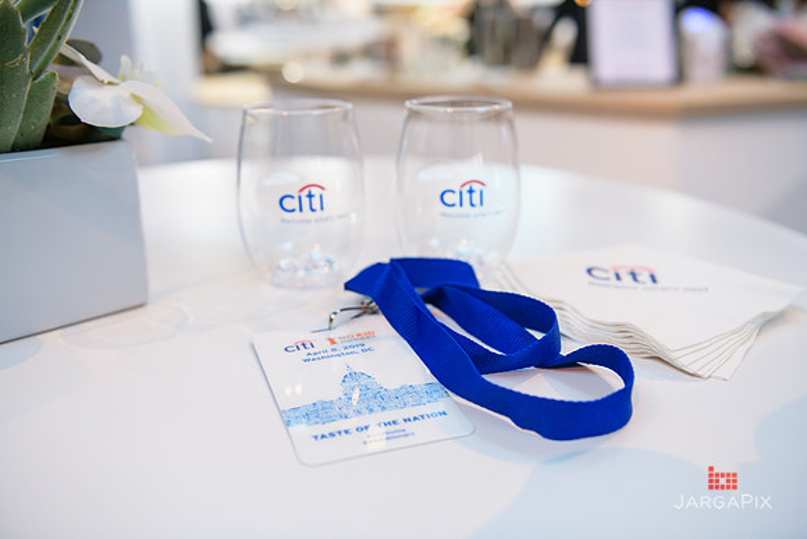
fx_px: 785
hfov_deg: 54.4
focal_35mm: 35
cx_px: 404
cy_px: 270
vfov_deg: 37.9
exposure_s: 1/125
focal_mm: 35
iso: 1250
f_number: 3.2
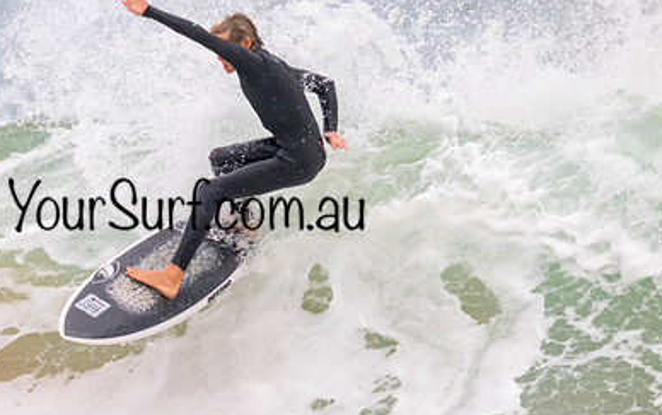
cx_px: 184
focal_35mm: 1218
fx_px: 21987
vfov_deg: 1.1
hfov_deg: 1.7
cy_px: 190
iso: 1400
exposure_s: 1/2000
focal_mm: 800
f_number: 11
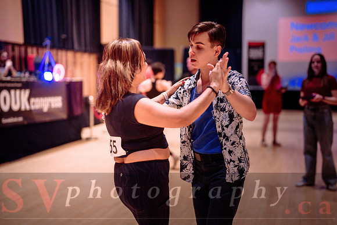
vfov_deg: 27.0
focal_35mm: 50
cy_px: 112
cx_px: 168
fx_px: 468
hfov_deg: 39.6
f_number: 1.4
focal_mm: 50
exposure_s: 1/200
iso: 1600
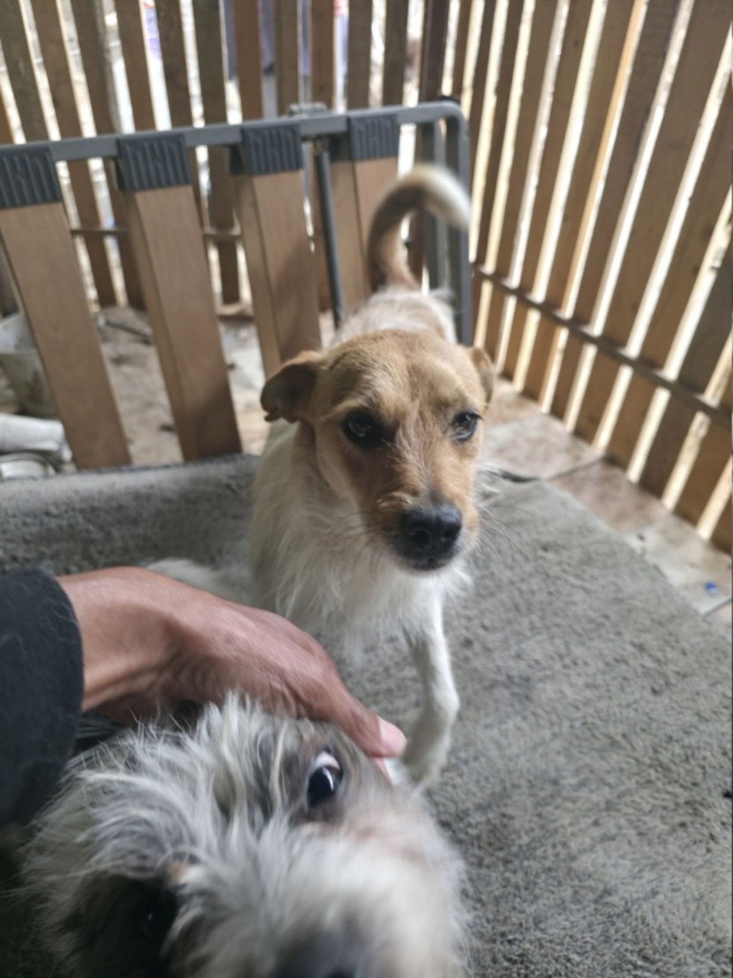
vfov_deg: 73.9
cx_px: 366
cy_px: 489
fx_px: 649
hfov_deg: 58.9
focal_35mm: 23
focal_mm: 6.3
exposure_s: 1/180
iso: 160
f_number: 1.7
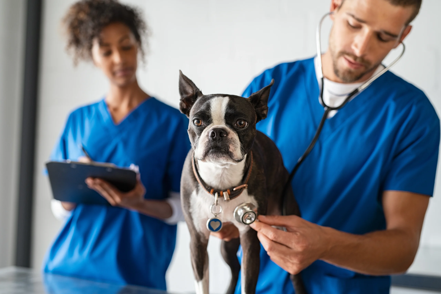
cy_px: 147
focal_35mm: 50
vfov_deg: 27.0
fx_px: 612
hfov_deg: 39.6
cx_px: 220
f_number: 3.2
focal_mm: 50
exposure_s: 1/200
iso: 500
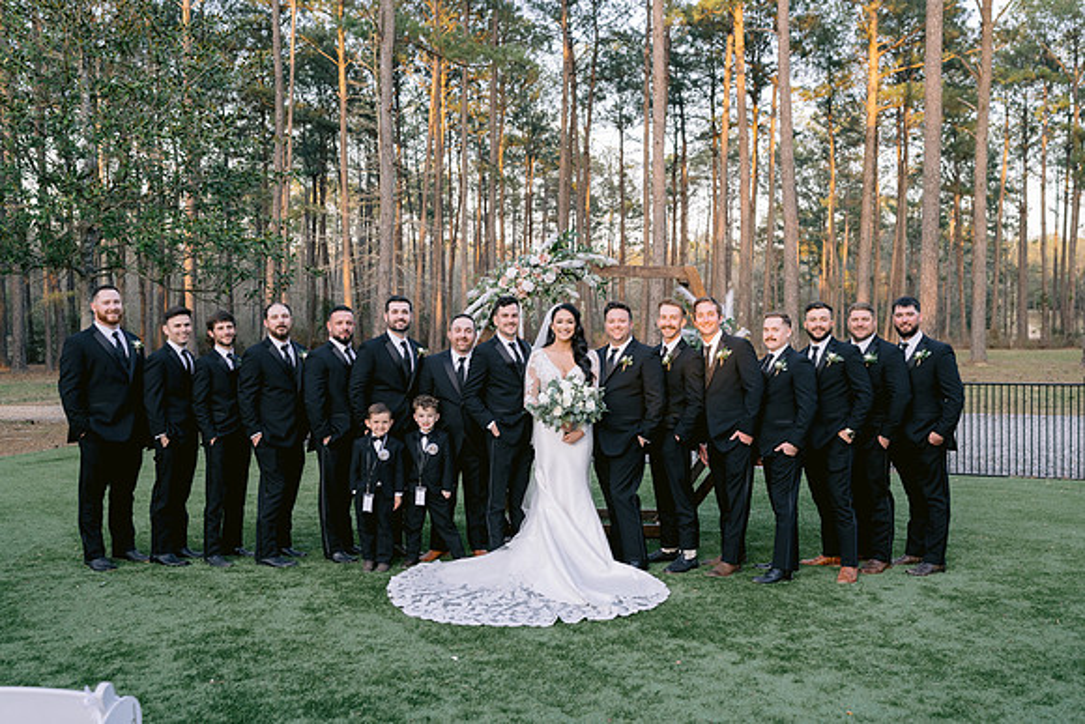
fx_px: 1077
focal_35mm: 36
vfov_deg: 37.2
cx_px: 554
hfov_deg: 53.5
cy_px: 354
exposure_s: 1/160
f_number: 4
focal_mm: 35
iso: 400
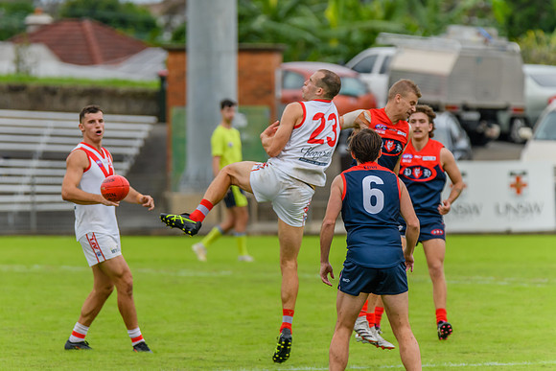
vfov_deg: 2.6
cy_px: 135
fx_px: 8237
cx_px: 244
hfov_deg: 3.9
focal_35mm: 533
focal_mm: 420
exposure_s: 1/2000
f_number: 6
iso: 800
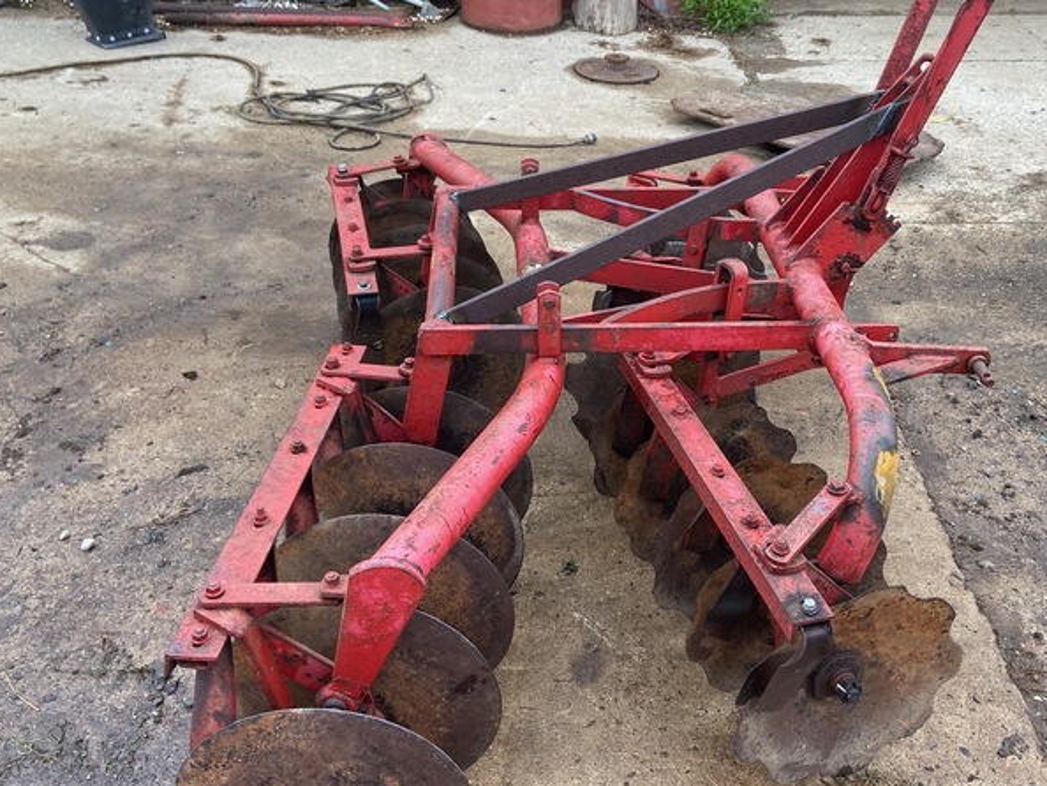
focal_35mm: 35
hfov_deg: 52.3
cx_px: 626
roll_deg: -1.7
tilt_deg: -32.9
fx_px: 1059
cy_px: 374
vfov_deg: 40.7
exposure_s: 1/233
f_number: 1.8
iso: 32
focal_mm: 4.25
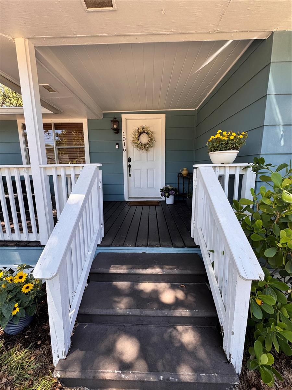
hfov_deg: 85.7
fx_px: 157
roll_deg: +0.7
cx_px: 146
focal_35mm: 14
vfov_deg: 102.1
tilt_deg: -9.5
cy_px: 195
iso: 40
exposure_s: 1/151
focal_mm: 2.22
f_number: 2.2
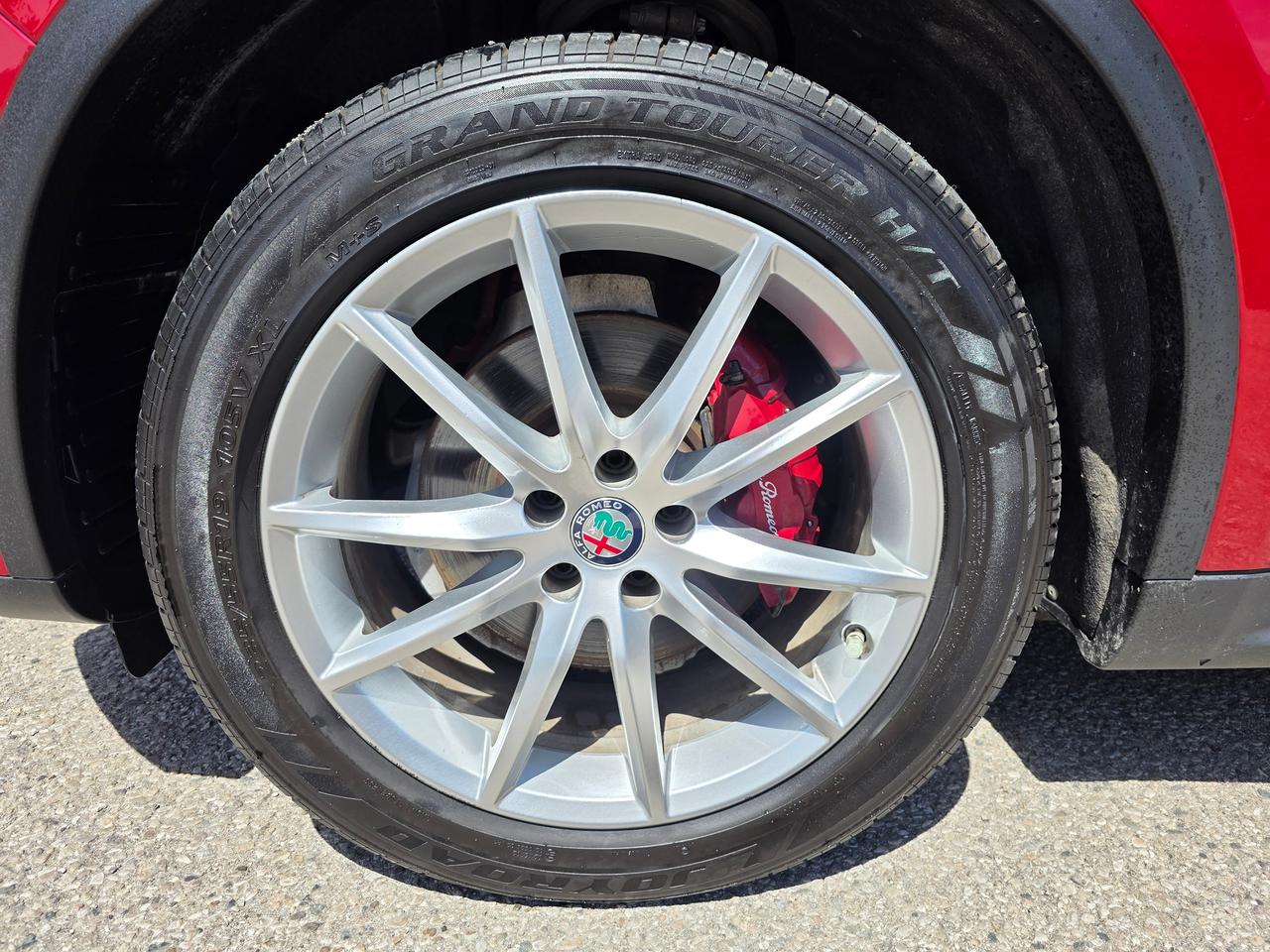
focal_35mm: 23
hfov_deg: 73.9
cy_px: 476
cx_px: 635
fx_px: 844
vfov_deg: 58.9
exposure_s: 1/3891
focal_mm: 6.3
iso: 80
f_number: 1.7
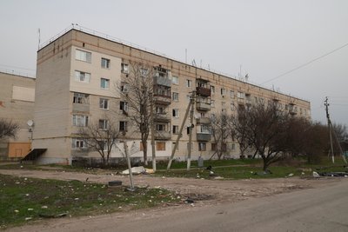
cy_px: 116
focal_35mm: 30
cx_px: 174
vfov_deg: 43.6
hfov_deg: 61.9
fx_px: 290
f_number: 6.3
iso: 1250
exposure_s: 1/800
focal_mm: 30
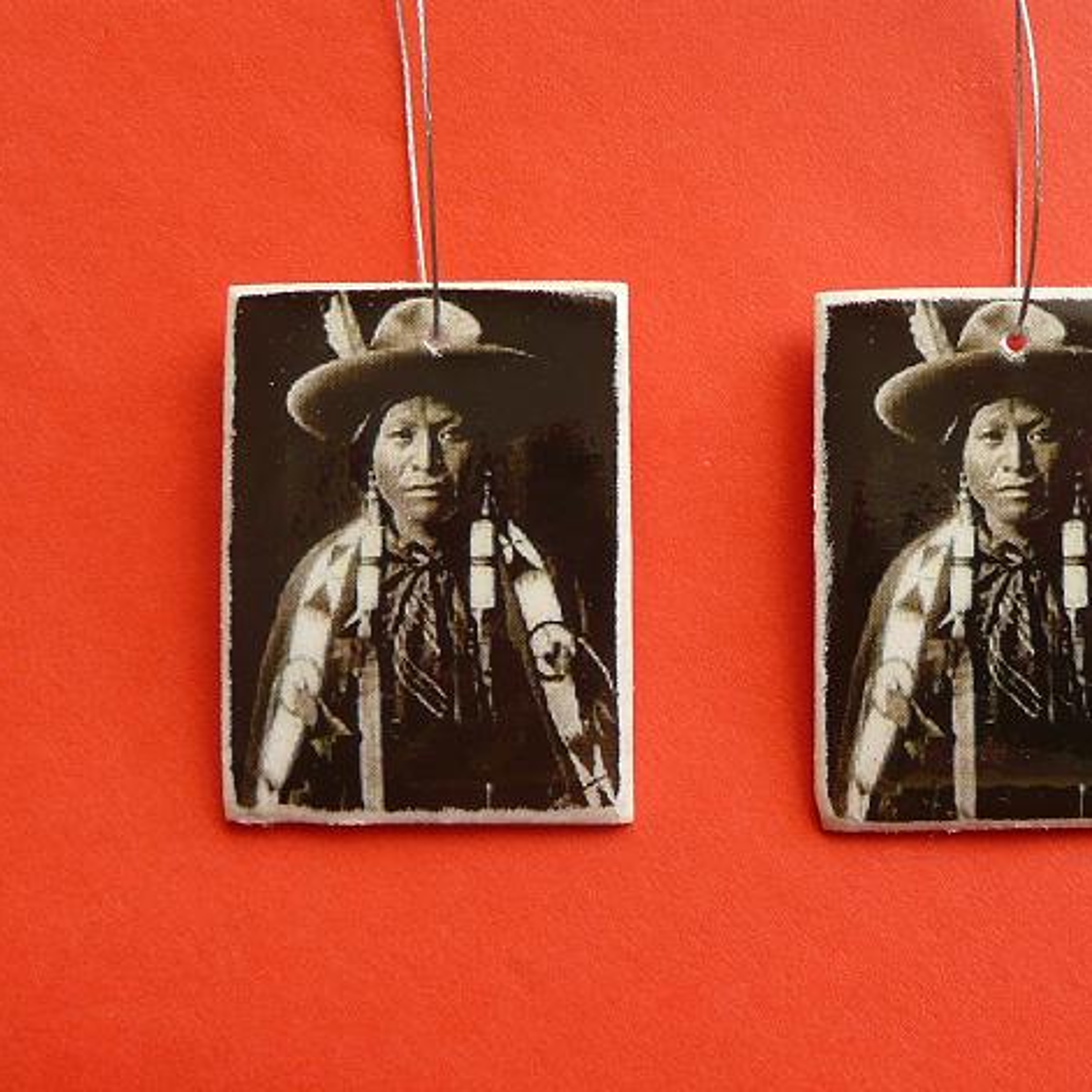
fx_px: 2141
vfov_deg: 28.6
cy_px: 538
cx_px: 733
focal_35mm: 60
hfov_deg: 28.4
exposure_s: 1/60
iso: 100
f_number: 3.7
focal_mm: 5.8
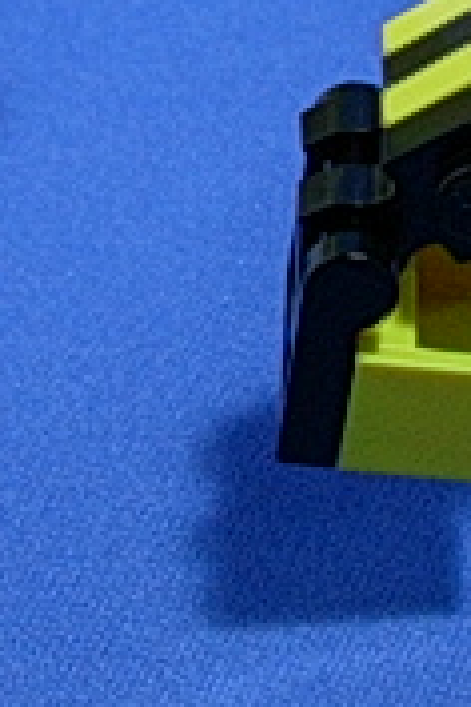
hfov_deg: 7.8
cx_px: 902
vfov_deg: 11.9
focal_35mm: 169
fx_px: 3316
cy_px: -144
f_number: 2.9
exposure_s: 1/19
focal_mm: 6.7
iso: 70
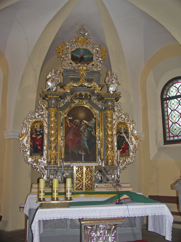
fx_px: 237
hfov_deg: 41.8
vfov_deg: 54.0
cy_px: 121
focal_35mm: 34
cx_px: 90
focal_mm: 8.9
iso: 200
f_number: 2.8
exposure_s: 1/50
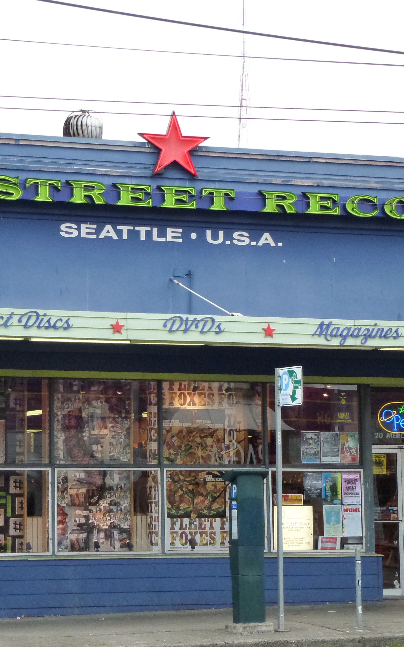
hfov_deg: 12.9
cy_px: 323
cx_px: 99
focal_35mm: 101
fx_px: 1779
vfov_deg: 20.6
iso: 400
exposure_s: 1/160
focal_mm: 12.7
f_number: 4.7
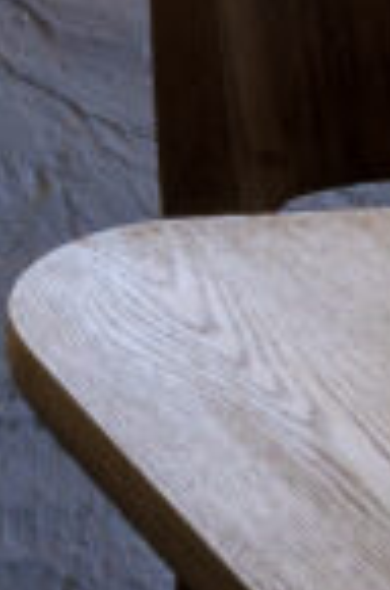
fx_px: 4049
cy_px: -1314
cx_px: -343
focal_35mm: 248
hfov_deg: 5.4
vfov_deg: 7.2
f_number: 16
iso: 800
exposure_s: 1/40
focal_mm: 35
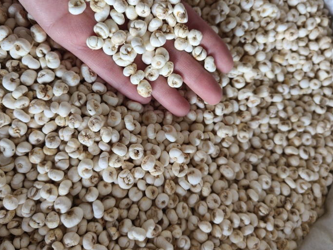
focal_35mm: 28
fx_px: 269
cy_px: 107
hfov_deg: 63.4
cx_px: 156
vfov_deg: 49.6
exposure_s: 1/100
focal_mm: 5.59
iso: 160
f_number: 1.8
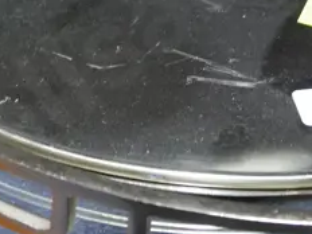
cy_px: -30
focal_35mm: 194
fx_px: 1749
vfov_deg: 7.6
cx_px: 226
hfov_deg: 10.2
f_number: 4.7
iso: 800
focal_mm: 22
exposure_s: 1/60
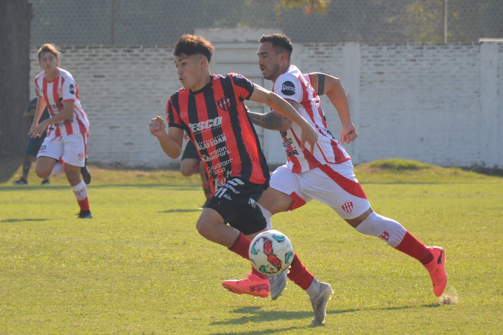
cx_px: 252
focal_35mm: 210
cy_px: 168
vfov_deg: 6.5
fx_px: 2931
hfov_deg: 9.8
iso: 400
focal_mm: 140
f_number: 5.6
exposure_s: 1/1000
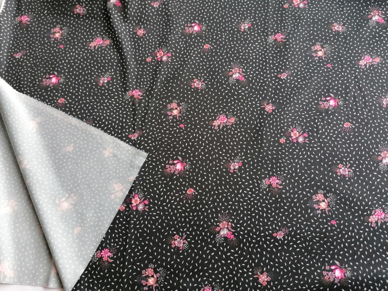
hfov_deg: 65.3
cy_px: 146
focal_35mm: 27
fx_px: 303
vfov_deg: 51.4
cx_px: 194
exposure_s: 1/50
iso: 100
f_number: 1.8
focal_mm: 4.75
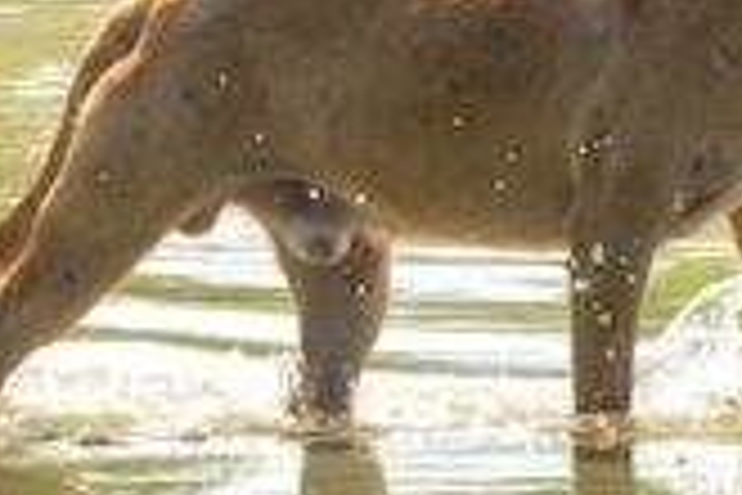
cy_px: 108
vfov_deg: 0.6
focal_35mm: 2424
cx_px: 615
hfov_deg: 0.9
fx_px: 49957
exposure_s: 1/800
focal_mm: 300
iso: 160
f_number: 6.3
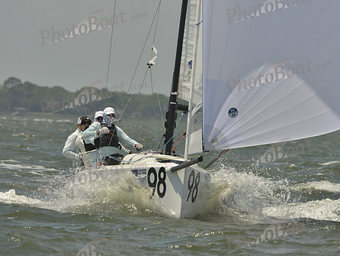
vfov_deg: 3.0
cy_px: 125
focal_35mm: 500
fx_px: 4914
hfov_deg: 4.0
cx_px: 187
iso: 280
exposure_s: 1/1250
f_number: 10
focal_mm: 400
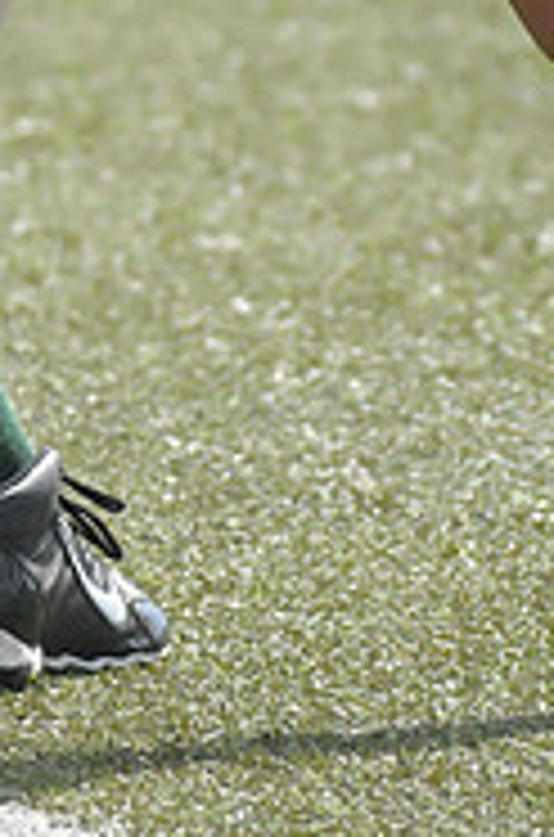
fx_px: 21772
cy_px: -400
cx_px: 462
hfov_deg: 1.5
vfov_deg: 2.2
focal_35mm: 938
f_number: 4
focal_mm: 200
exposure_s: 1/6400
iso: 1600
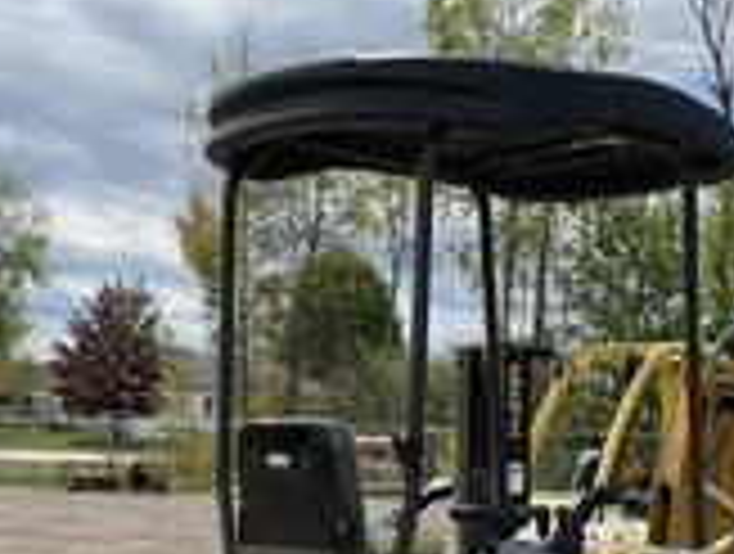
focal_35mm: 71
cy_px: 604
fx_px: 1509
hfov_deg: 27.0
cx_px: 536
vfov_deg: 19.9
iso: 25
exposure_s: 1/1730
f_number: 1.8
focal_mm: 3
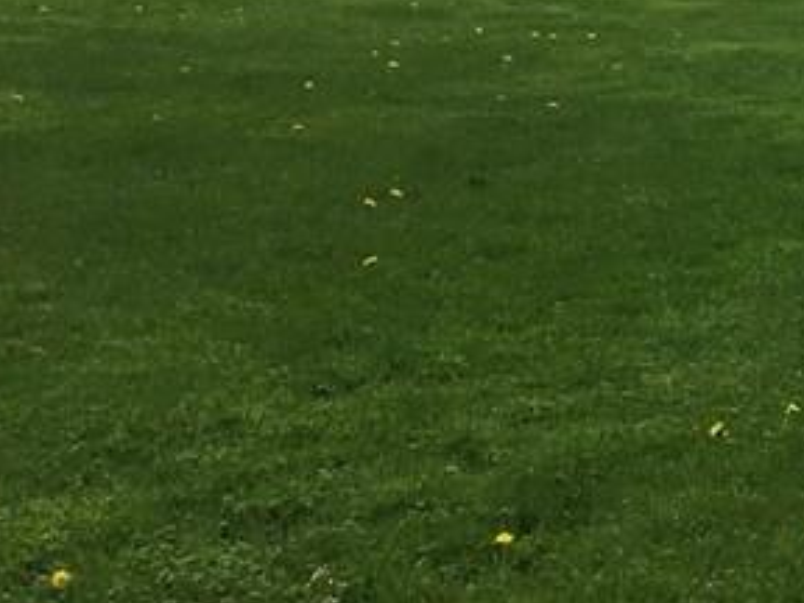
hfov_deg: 16.3
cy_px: 28
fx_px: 2392
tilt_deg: -3.1
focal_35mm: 103
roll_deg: +1.7
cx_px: 1404
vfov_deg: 14.2
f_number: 2.2
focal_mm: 4.15
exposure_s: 1/1241
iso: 25
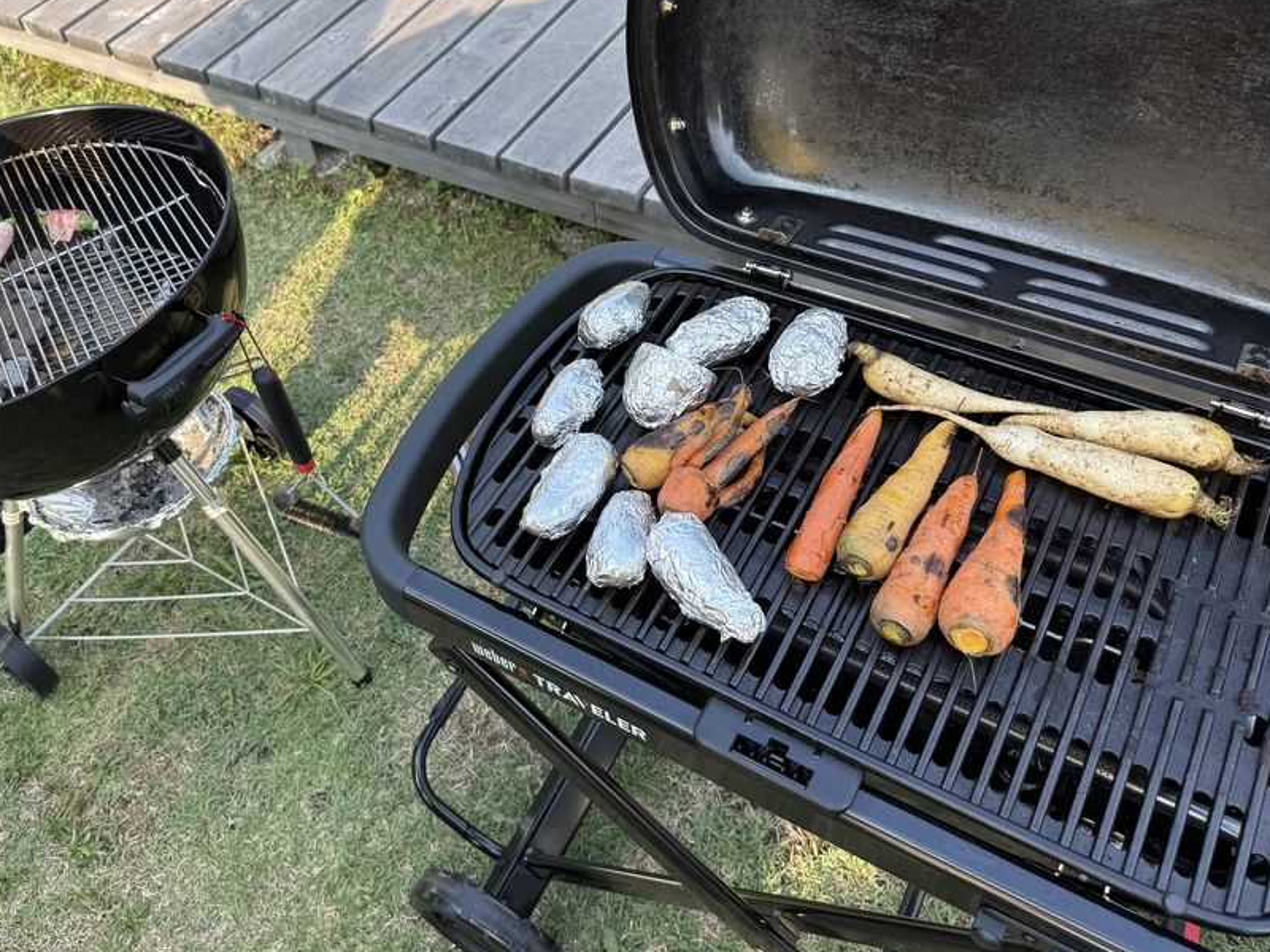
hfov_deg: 59.6
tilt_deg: -47.1
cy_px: 395
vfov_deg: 46.6
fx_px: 1101
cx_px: 533
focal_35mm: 30
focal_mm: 6.76
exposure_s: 1/430
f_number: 1.78
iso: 80
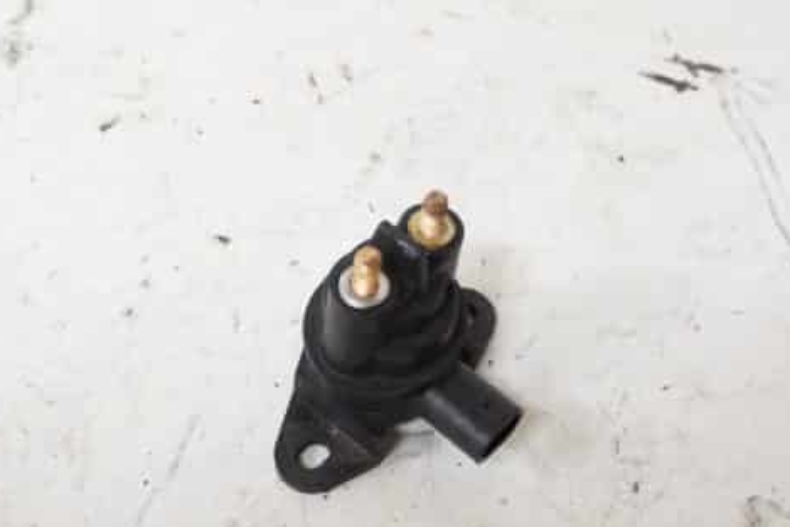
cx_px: 408
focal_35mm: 59
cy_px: 383
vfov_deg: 22.8
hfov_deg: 33.9
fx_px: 1295
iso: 3200
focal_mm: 18
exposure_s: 1/40
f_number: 3.5
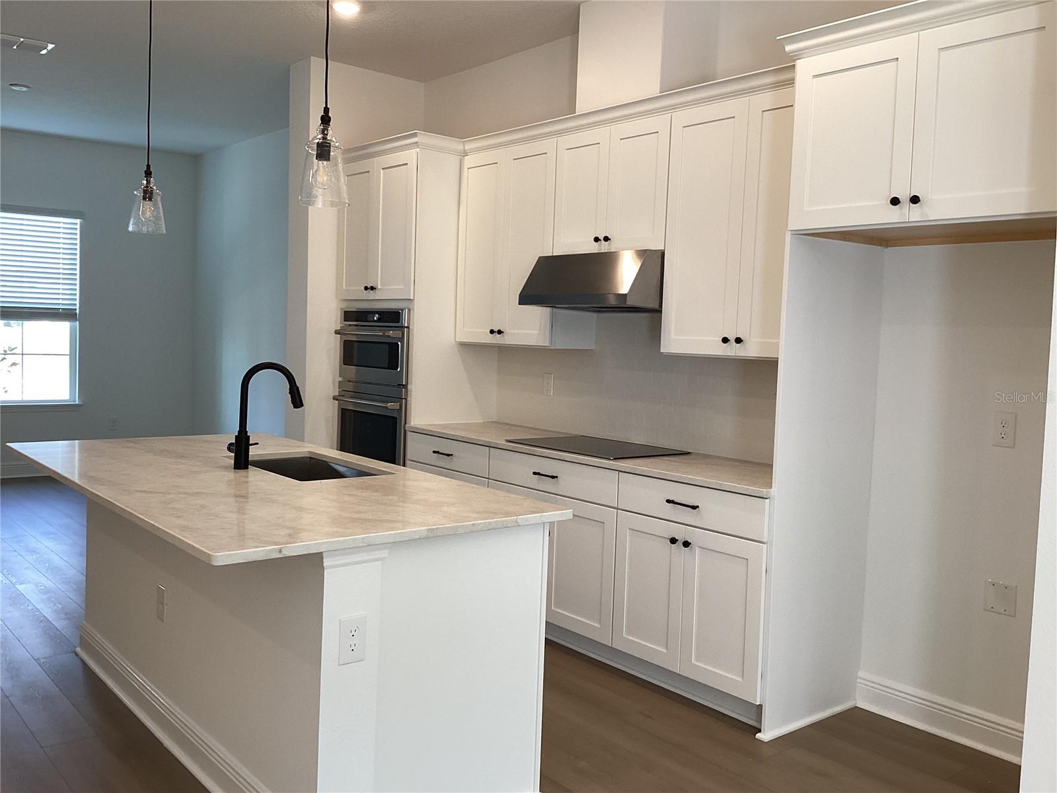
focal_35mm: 31
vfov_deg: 45.4
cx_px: 528
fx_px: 947
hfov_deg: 58.4
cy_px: 396
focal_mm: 3.3
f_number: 2.4
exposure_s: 1/60
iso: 64
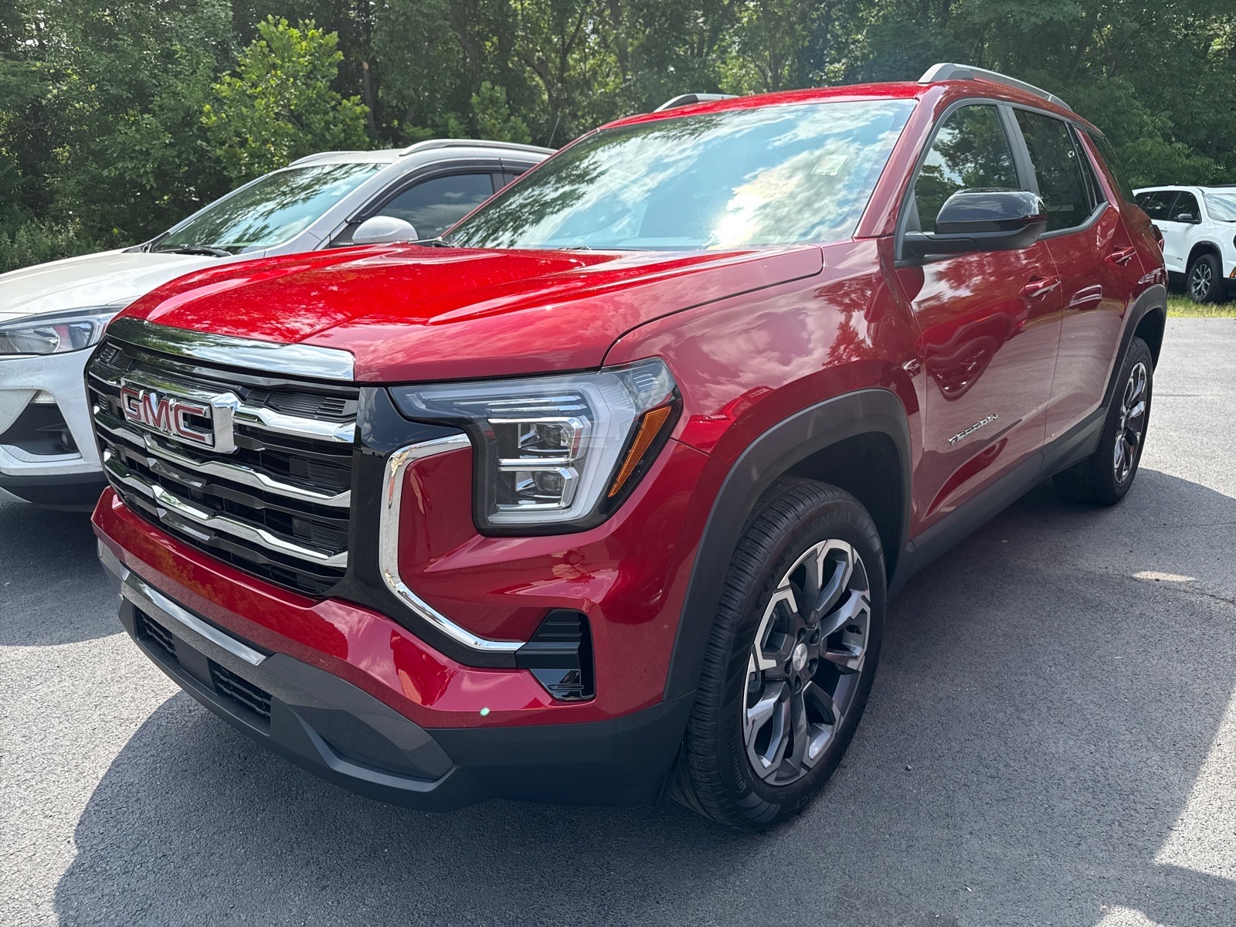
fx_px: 857
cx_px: 618
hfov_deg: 71.6
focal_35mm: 24
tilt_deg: -16.1
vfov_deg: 56.8
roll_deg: +1.0
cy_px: 464
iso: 100
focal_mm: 6.76
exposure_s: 1/2169
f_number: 1.78
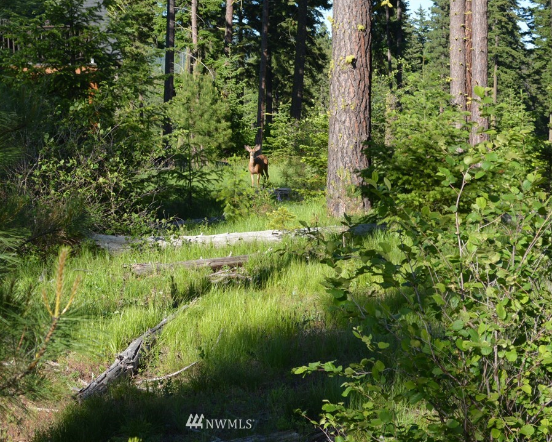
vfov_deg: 16.4
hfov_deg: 20.4
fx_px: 1528
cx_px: 220
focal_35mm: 94
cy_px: 222
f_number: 8
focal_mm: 55
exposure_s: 1/250
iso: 200
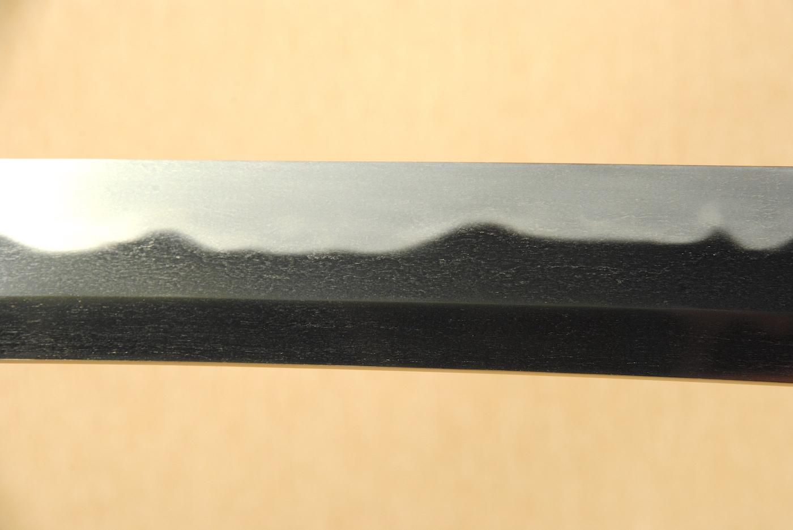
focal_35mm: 202
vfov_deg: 6.8
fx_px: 4466
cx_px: 396
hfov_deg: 10.1
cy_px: 265
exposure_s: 1/2
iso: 400
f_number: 11
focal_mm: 135
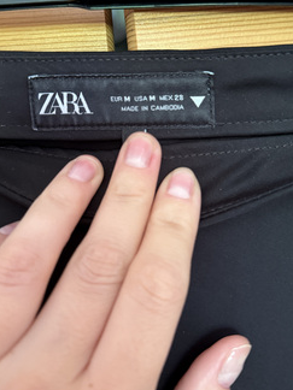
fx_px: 418
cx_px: 145
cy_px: 170
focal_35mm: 37
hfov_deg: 38.7
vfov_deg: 50.0
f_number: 1.78
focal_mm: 6.76
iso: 500
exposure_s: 1/60
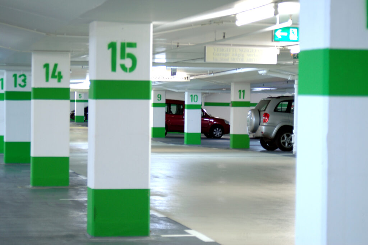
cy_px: 122
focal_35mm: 120
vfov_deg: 11.4
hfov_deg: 17.1
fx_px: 1226
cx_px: 184
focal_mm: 80
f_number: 5.6
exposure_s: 1/2
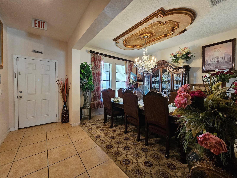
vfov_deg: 89.9
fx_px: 89
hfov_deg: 106.2
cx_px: 118
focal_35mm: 13
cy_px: 89
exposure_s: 1/60
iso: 400
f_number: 2.2
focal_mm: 2.2
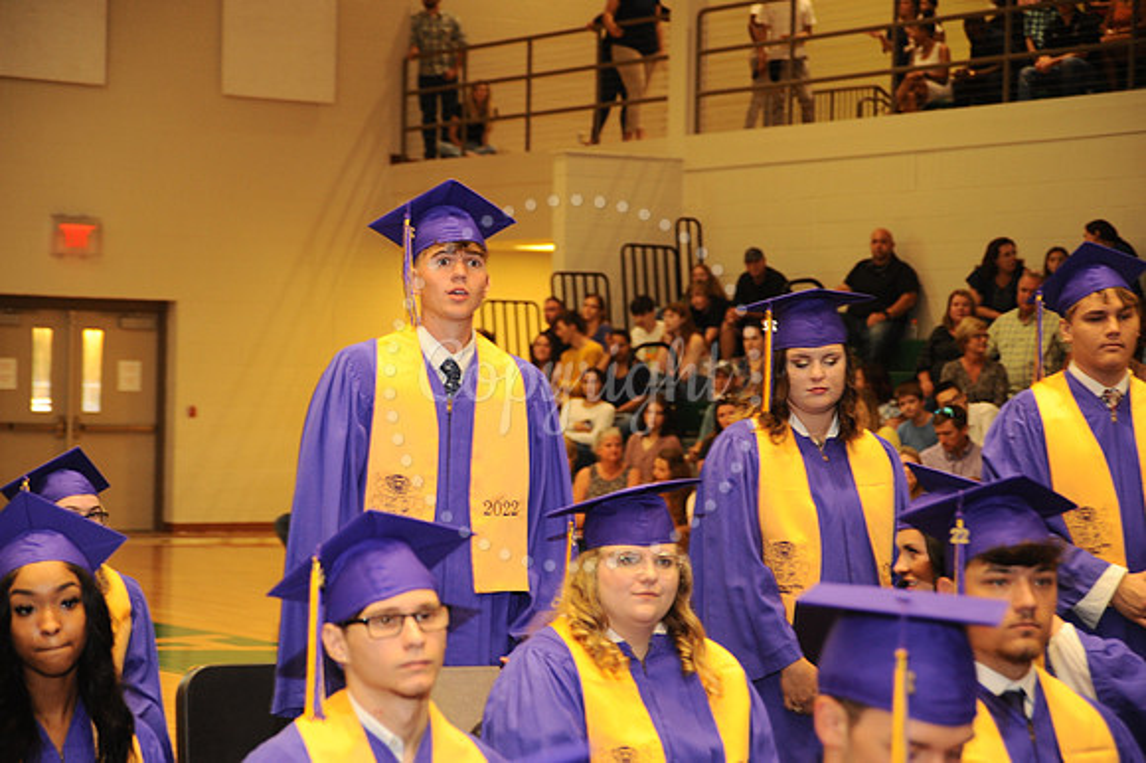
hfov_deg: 20.8
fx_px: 3118
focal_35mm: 98
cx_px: 573
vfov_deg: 13.9
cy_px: 382
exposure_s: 1/60
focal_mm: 98
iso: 1250
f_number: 5.6
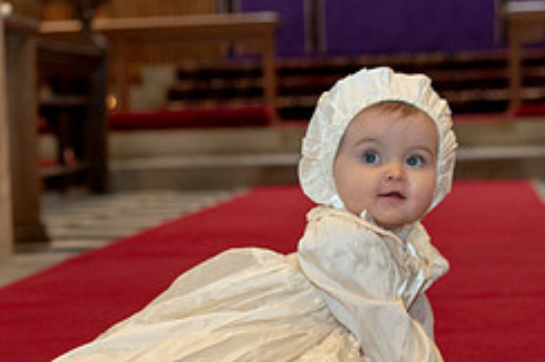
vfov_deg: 10.3
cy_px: 423
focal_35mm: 131
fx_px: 1981
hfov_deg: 15.6
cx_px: 190
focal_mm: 55
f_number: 4
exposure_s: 1/160
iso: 3200
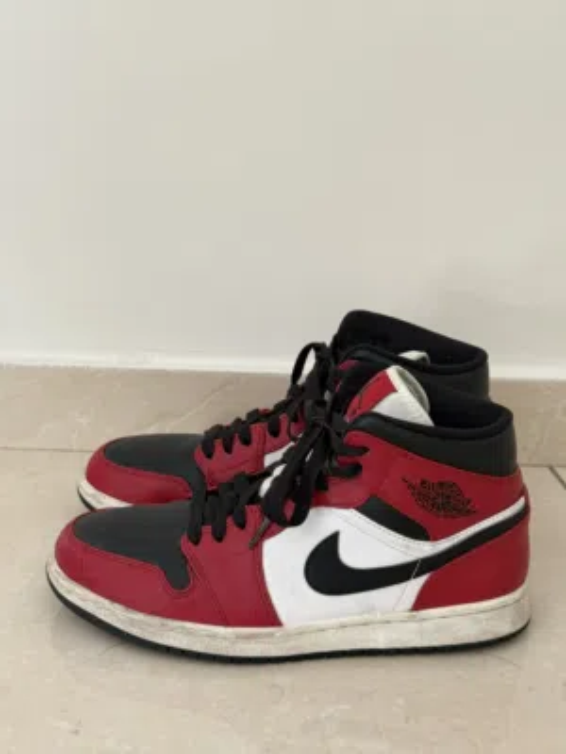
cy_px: 377
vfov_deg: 39.7
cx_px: 283
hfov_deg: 30.3
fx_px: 1046
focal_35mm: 48
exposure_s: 1/40
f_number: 1.78
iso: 500
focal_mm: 6.76
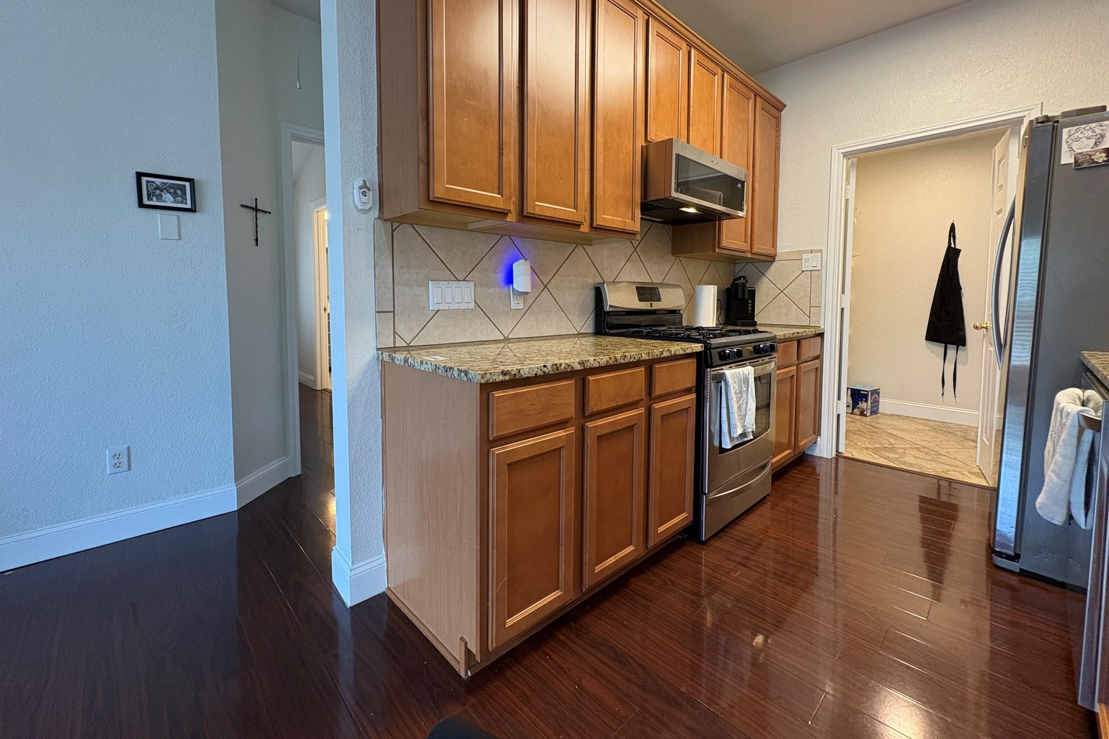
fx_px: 462
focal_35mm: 15
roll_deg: +0.2
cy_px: 323
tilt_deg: -2.9
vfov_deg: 77.0
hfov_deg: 100.4
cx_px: 543
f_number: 2.2
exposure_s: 1/60
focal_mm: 2.22
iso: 320
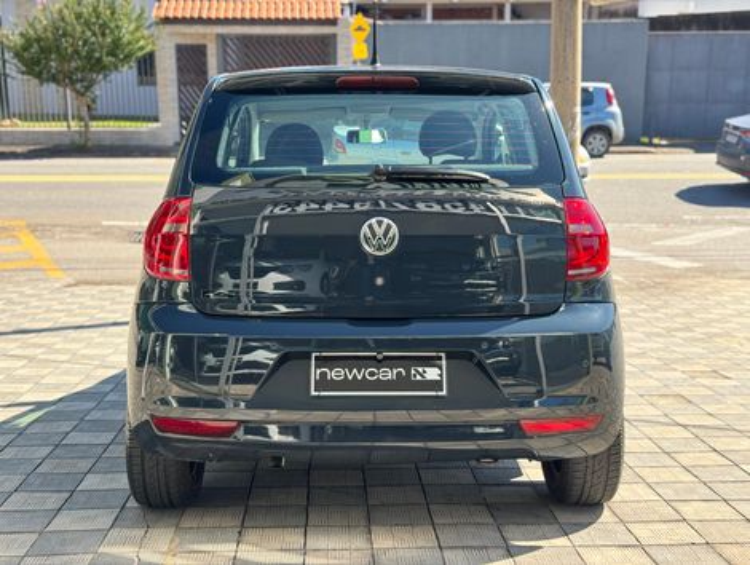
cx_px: 375
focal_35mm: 48
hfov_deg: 39.6
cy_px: 282
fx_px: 1042
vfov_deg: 30.3
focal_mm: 6.76
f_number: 1.78
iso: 64
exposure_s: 1/293
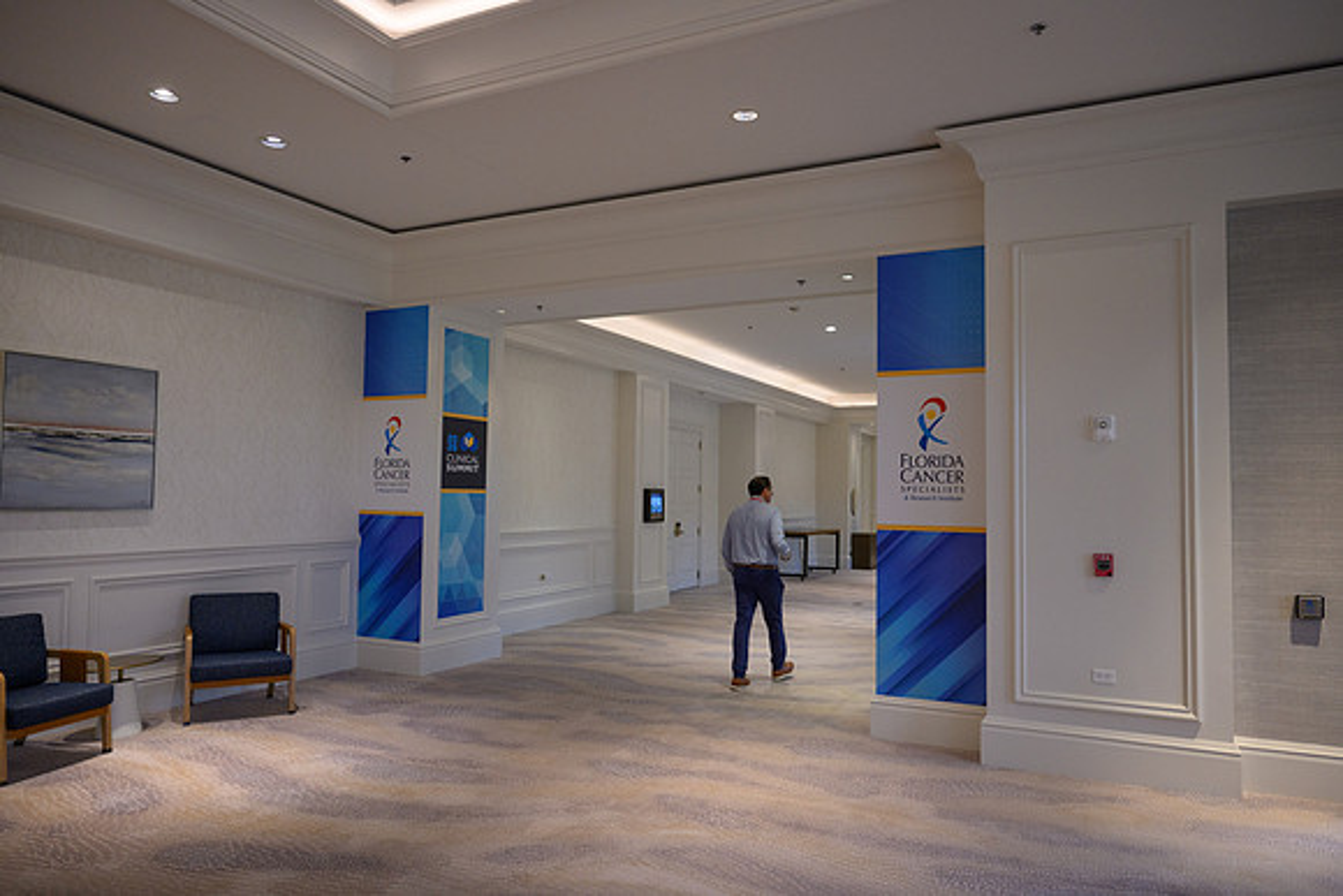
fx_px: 896
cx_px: 672
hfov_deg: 73.7
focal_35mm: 24
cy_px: 448
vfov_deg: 53.2
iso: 1000
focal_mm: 24
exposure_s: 1/200
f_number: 2.8
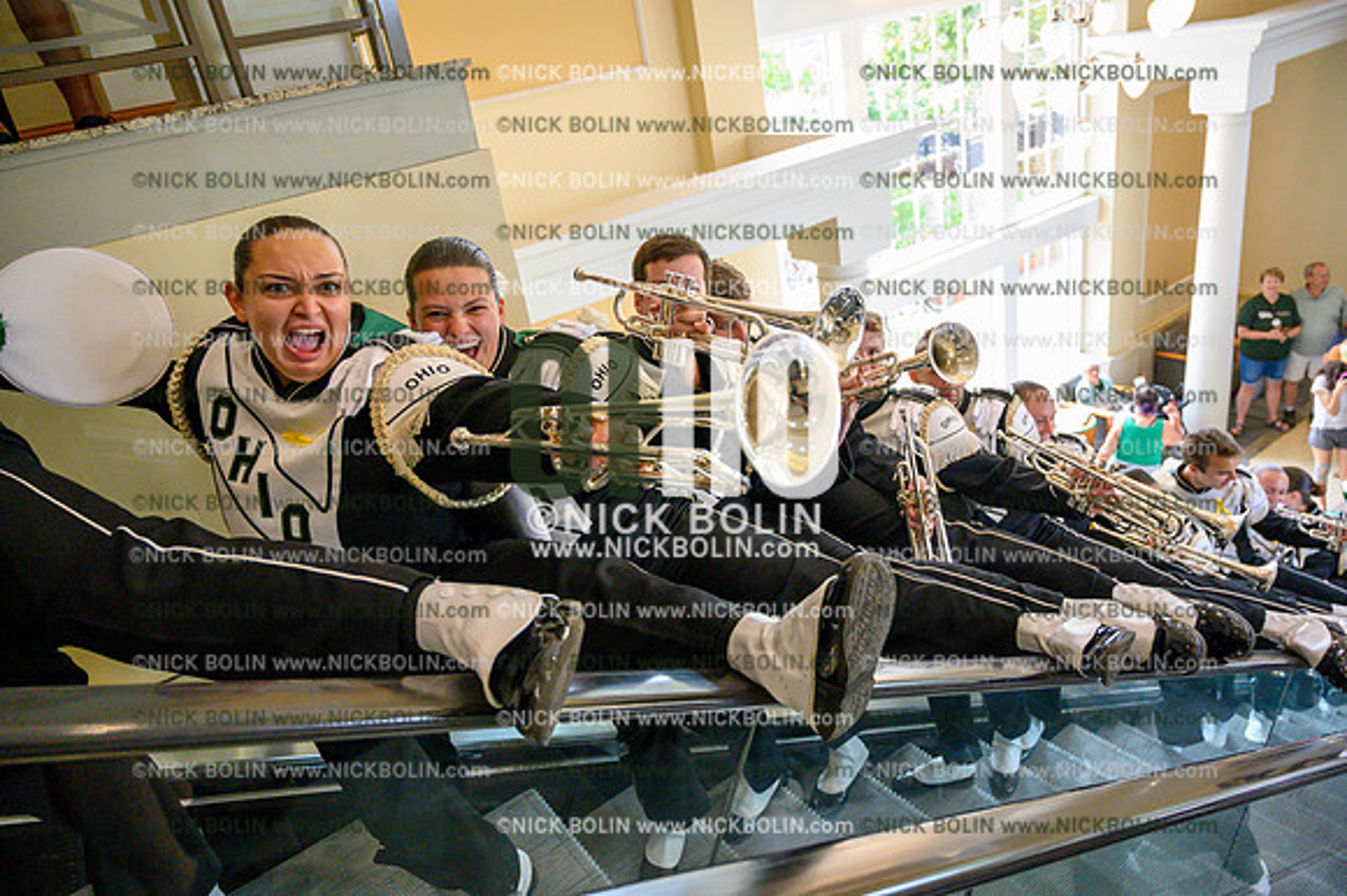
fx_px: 897
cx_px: 674
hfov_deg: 73.8
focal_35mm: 24
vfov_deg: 53.1
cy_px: 448
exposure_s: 1/800
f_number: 4
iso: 6400
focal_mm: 24
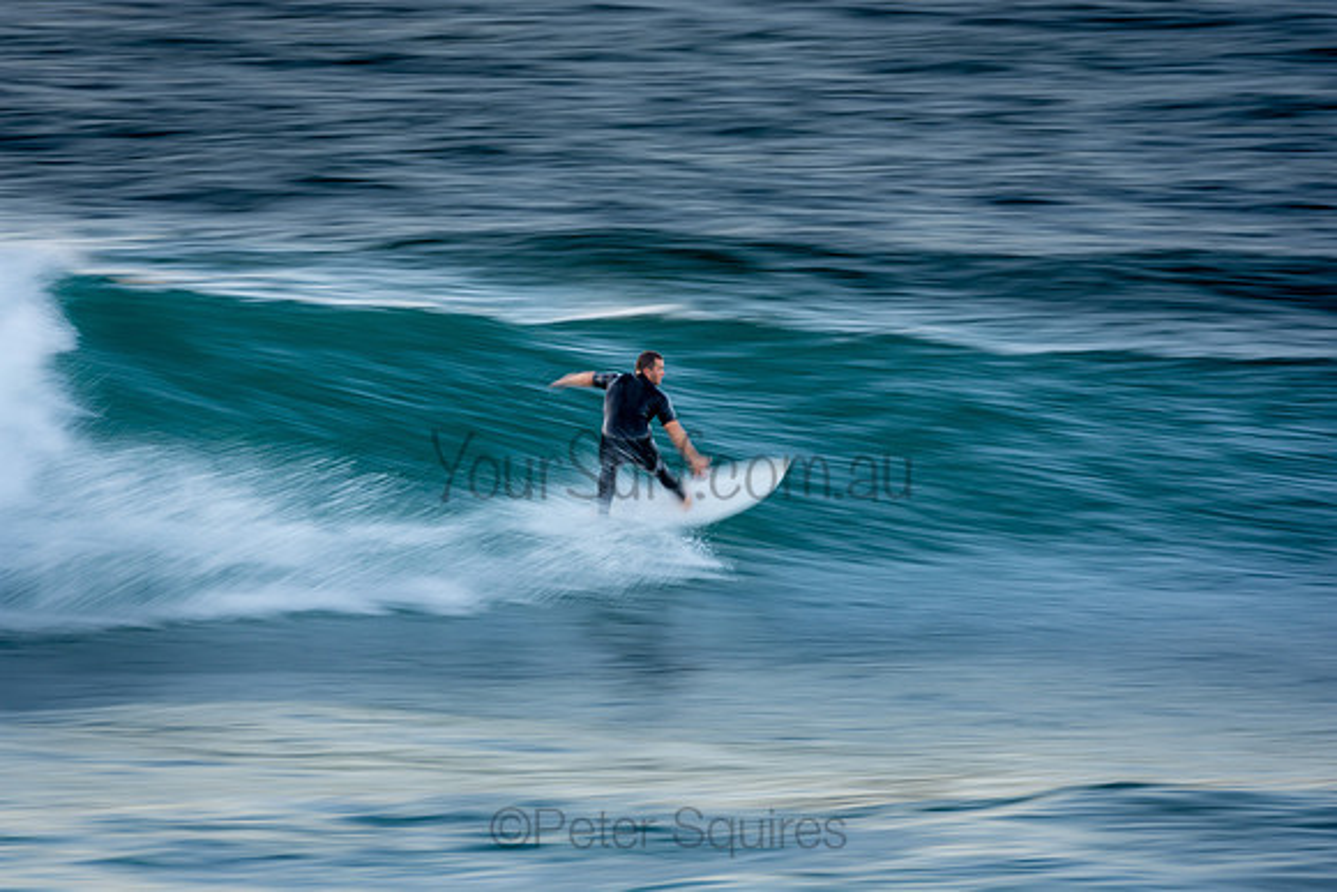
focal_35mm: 750
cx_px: 668
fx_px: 27859
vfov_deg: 1.8
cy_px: 446
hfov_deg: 2.7
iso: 100
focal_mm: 500
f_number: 13
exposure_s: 1/20
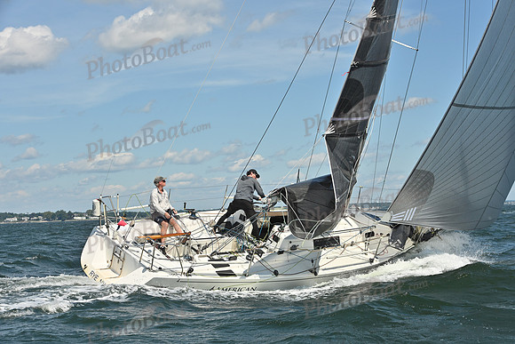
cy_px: 172
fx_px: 1002
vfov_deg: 19.5
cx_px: 258
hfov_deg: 28.8
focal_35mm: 70
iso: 250
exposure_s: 1/1250
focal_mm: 70
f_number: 9
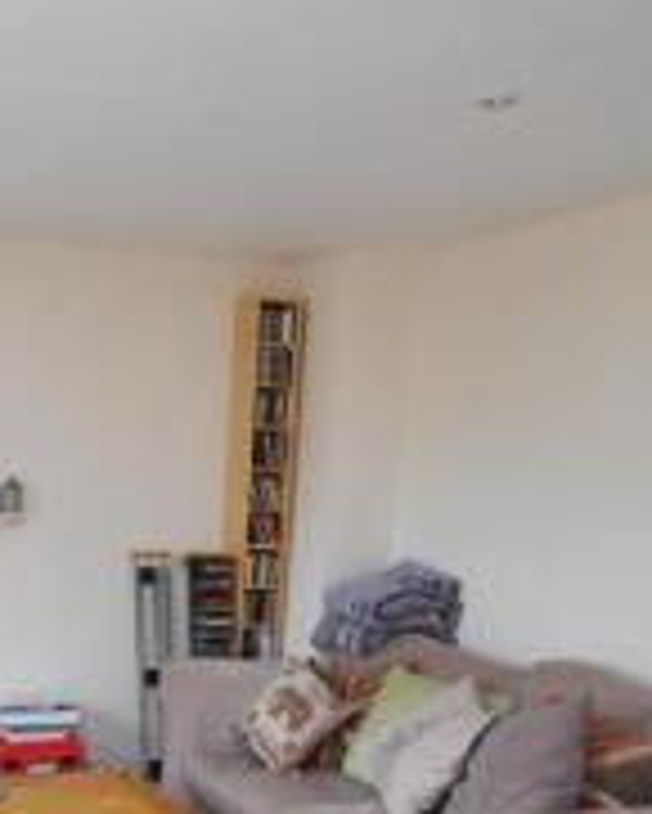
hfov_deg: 36.6
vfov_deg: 47.5
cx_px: 18
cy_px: 596
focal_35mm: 37
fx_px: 892
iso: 400
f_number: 3.5
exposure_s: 1/25
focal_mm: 10
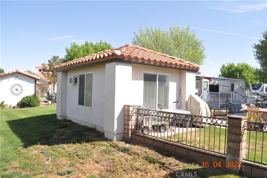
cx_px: 134
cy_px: 89
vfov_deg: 47.8
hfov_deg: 67.4
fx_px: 200
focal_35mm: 27
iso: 2500
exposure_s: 1/4000
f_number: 7.1
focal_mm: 18
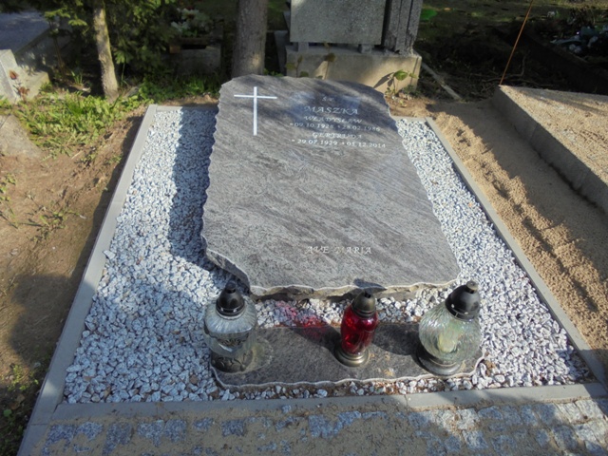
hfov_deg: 67.3
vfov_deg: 53.1
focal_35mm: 26
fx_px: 457
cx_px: 304
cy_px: 228
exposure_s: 1/500
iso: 100
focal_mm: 4.6
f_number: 3.5
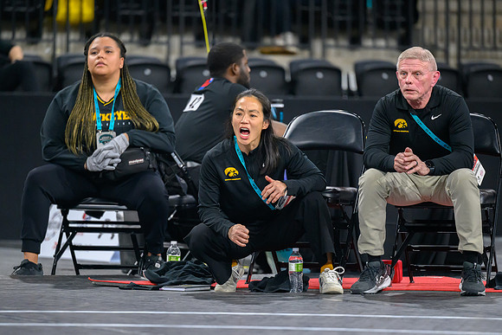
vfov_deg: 6.1
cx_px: 243
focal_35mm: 225
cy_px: 194
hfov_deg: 9.1
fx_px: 3138
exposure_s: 1/800
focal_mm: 190
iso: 3600
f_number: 2.8
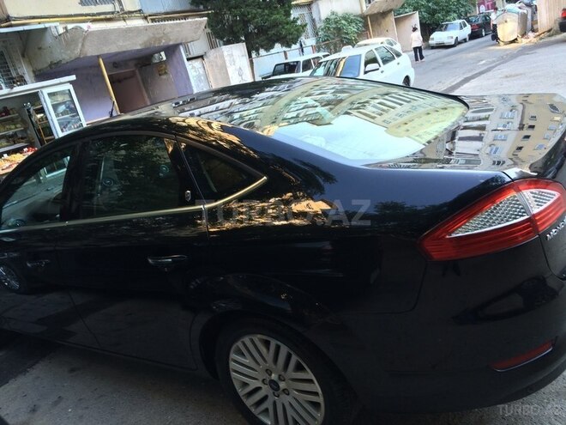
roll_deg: +11.7
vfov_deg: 48.2
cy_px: 212
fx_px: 474
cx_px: 283
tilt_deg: -15.8
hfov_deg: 61.7
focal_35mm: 29
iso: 40
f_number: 2.2
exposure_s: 1/50
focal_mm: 4.15
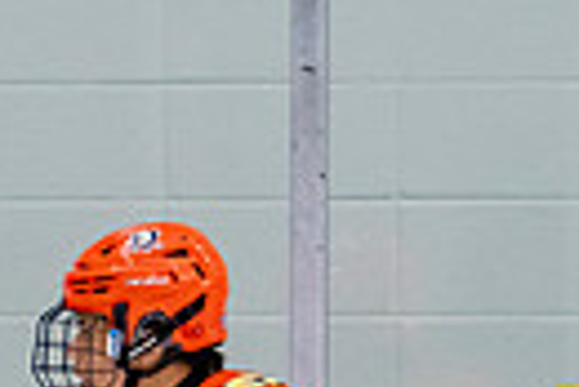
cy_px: 776
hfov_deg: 2.0
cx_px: 169
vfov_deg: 1.3
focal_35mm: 1056
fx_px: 17003
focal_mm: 170
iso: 2500
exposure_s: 1/800
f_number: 3.2
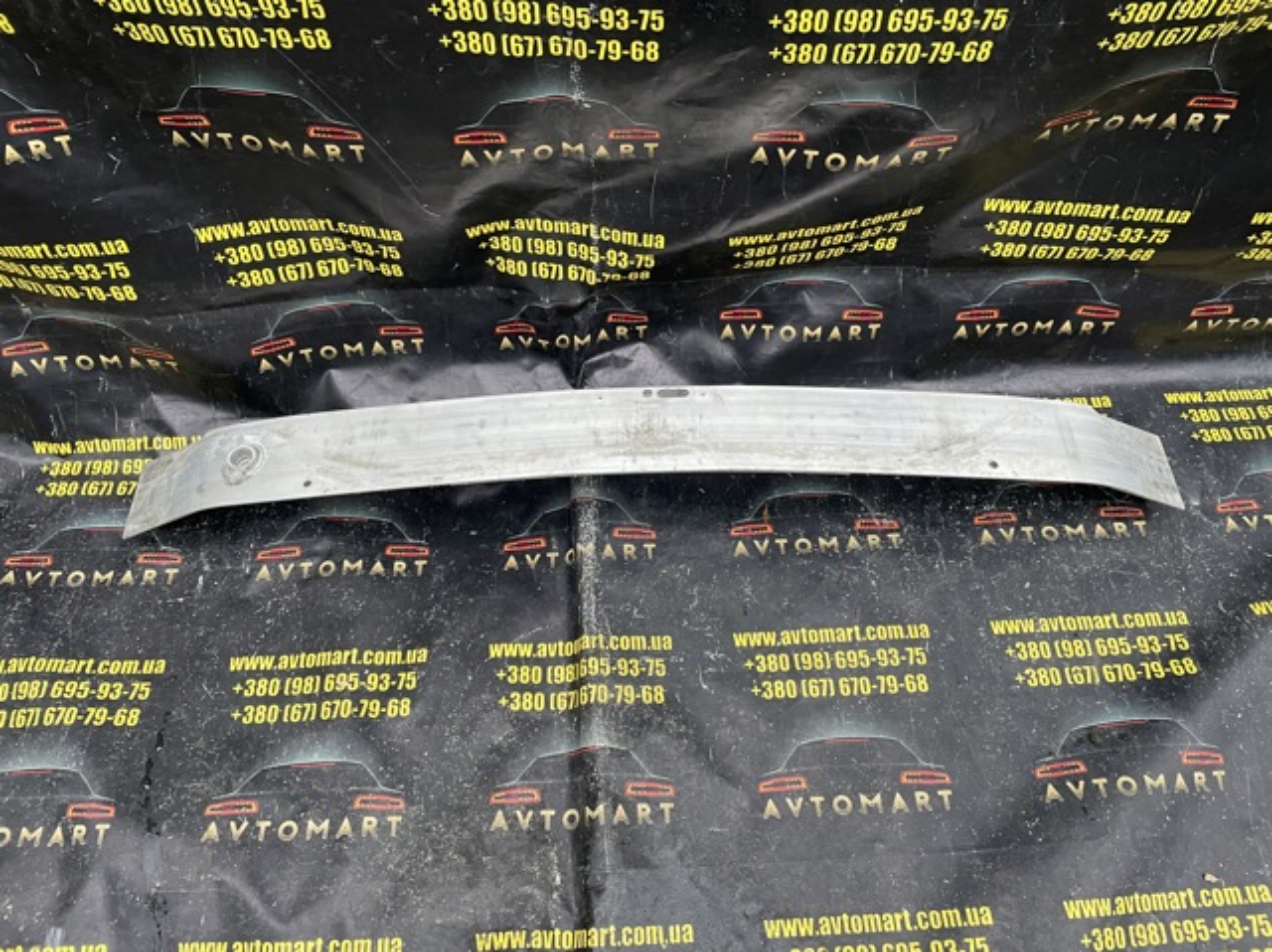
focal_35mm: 26
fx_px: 955
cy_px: 476
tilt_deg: -52.9
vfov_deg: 53.0
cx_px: 636
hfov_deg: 67.3
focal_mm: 4.2
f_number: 1.6
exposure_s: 1/60
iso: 200
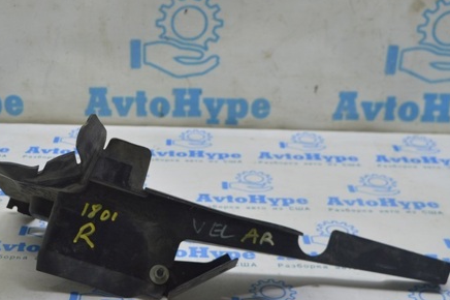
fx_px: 824
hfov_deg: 30.2
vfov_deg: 20.5
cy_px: 183
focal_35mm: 66
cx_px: 139
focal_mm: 30
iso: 400
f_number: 5.6
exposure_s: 1/40
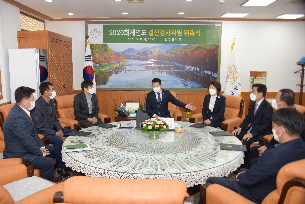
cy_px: 102
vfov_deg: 46.4
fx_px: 237
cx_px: 152
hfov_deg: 65.5
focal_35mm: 28
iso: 560
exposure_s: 1/200
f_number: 4
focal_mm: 28
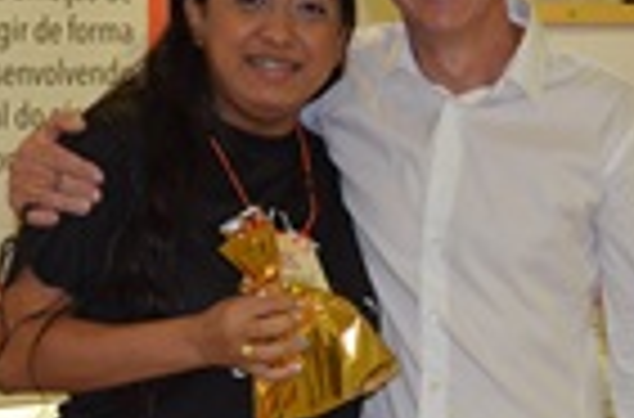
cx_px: 382
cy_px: 151
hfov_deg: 16.6
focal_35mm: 124
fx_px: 2176
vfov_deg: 11.0
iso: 2000
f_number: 4.2
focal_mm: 26
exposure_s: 1/60
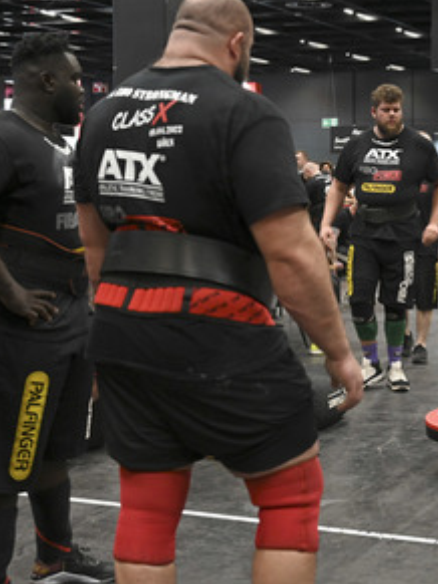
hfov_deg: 20.7
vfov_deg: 27.8
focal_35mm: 70
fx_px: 1182
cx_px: 365
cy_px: 291
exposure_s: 1/125
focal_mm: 47
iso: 3200
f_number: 4.8
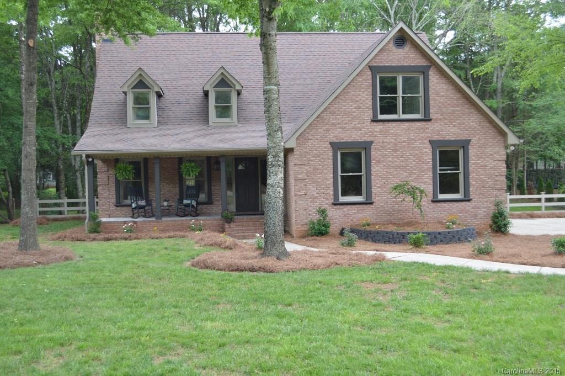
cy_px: 188
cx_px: 282
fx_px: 659
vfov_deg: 31.8
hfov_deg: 46.4
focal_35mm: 42
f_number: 4.5
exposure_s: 1/80
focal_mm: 28
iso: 400
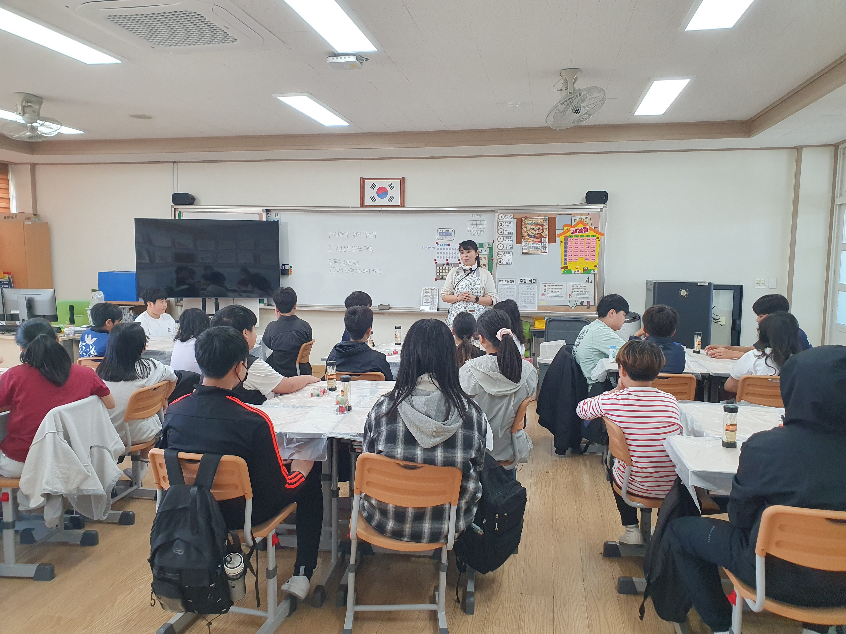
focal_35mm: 26
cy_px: 317
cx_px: 423
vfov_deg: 53.1
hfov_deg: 67.3
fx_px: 635
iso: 250
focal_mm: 4.32
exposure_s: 1/120
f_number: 2.4
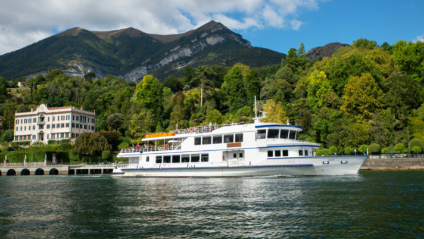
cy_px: 117
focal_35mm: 36
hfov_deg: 55.3
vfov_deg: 32.9
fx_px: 405
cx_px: 213
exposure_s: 1/800
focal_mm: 34
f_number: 13
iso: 400
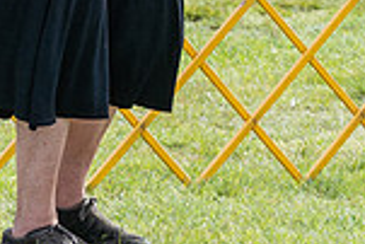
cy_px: -180
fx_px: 10230
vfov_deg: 1.4
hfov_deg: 2.0
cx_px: 542
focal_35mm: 1008
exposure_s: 1/1250
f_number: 5.6
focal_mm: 200
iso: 640
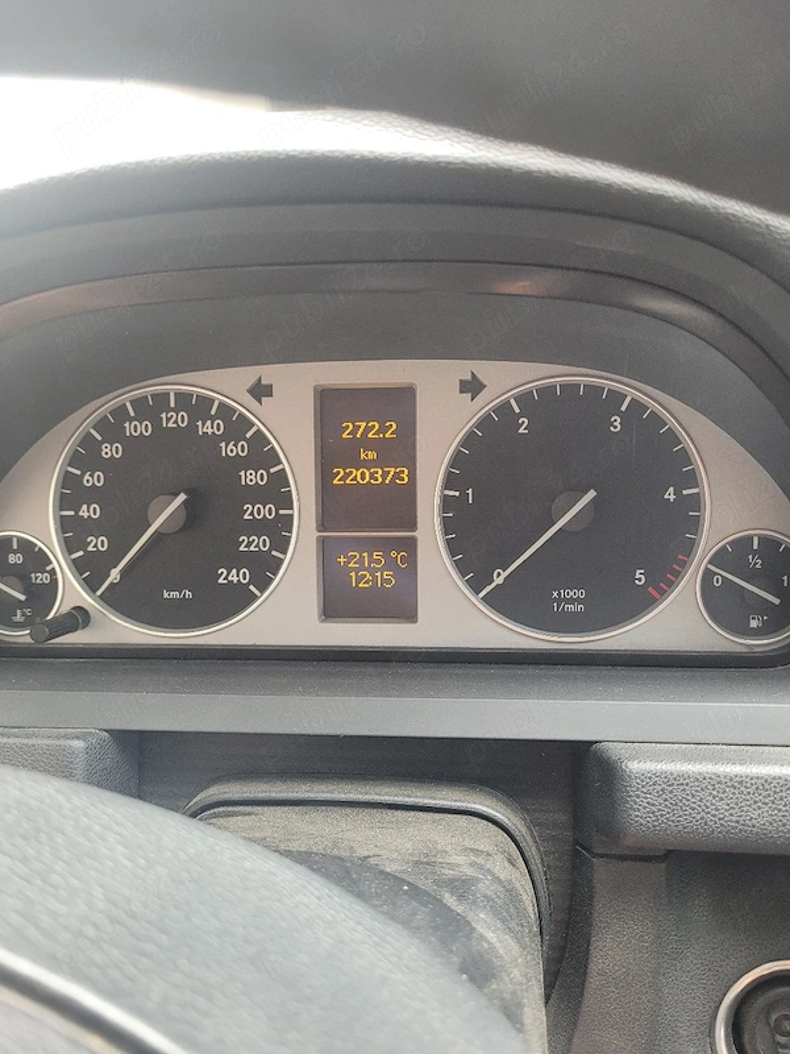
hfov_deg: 53.1
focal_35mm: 26
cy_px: 527
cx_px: 395
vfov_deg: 67.3
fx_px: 791
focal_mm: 5.4
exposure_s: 1/100
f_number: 1.8
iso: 250
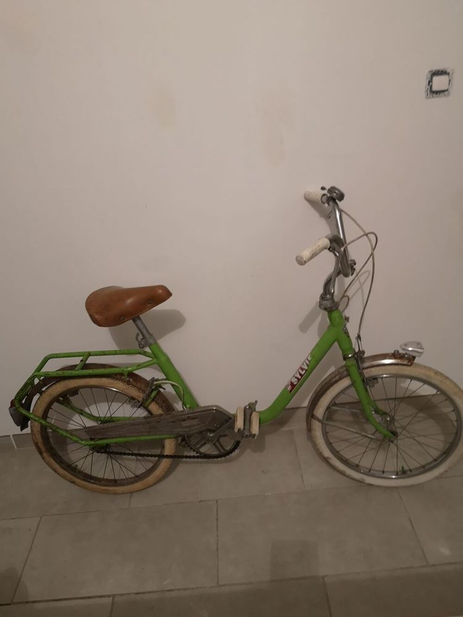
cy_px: 308
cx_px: 232
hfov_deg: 51.4
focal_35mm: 27
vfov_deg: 65.3
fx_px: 481
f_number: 1.8
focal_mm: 3.95
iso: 500
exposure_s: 1/25
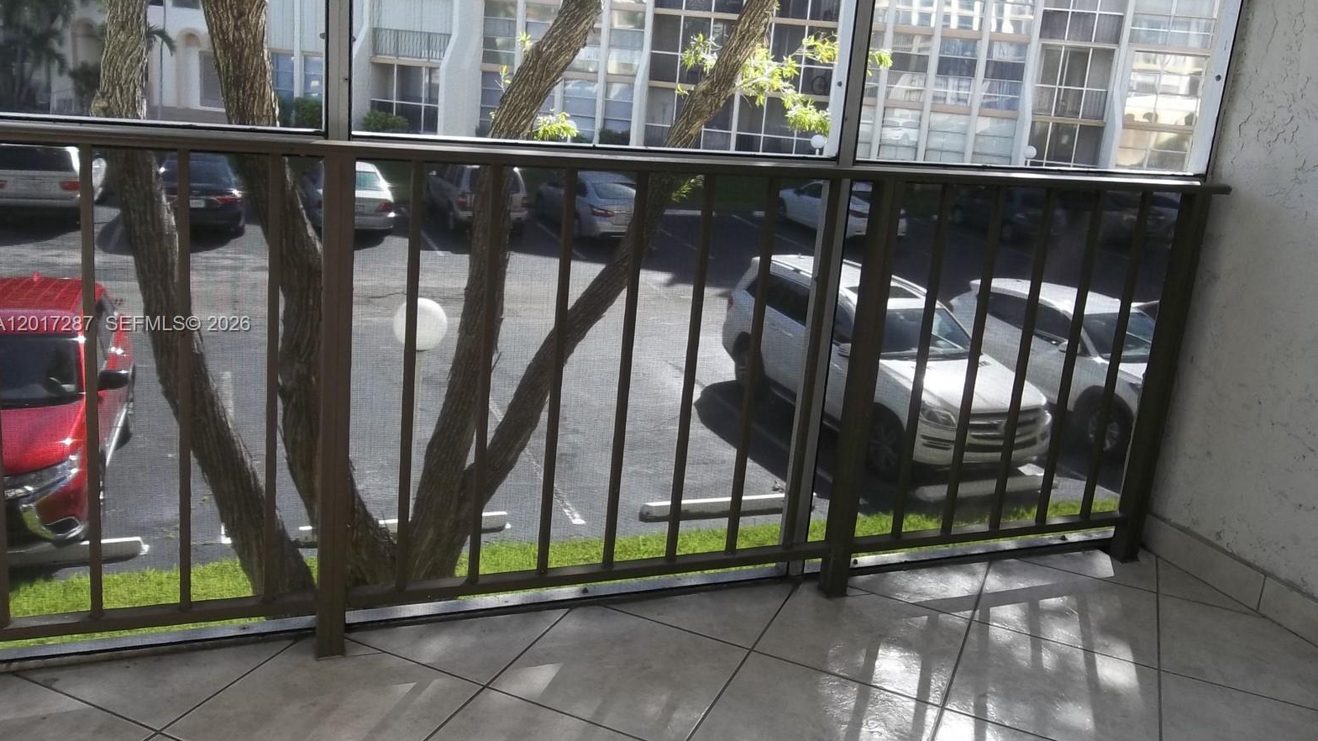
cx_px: 661
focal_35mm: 30
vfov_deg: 38.9
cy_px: 325
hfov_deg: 64.3
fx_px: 1048
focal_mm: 4.9
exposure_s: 1/125
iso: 80
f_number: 3.5
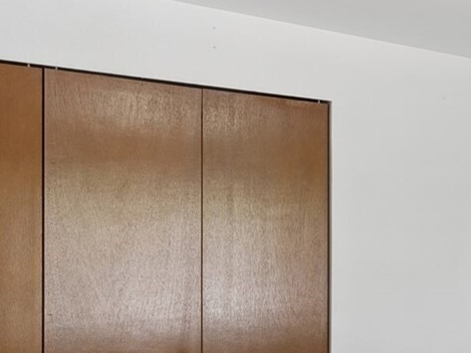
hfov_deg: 24.7
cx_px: 764
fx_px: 708
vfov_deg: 27.9
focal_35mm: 52
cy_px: 231
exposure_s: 1/3.33
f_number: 8
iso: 100
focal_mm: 16
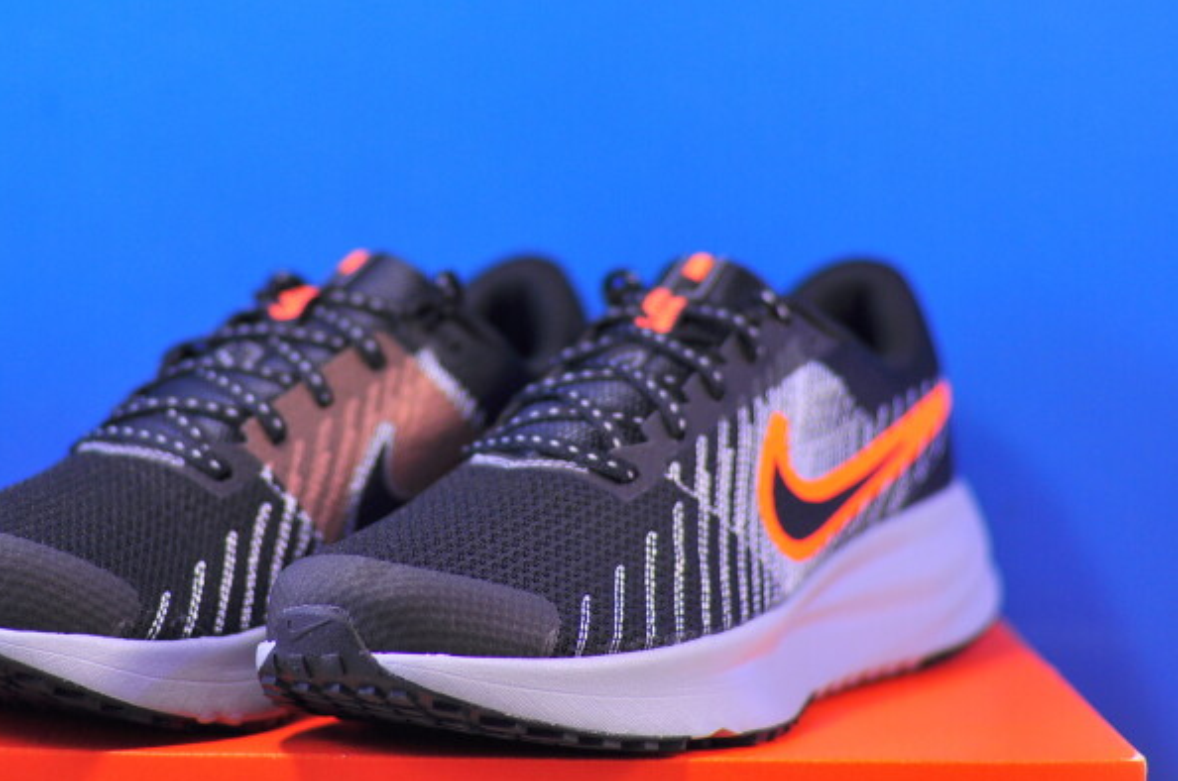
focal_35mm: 101
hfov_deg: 20.2
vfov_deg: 13.5
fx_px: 3300
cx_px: 438
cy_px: 318
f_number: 2
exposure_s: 1/320
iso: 250
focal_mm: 50
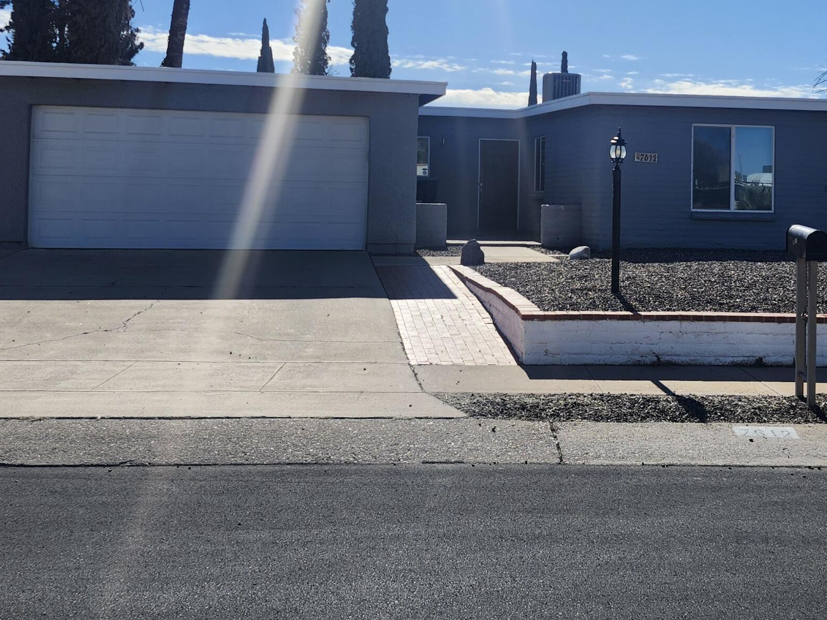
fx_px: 1051
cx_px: 541
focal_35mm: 44
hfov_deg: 42.5
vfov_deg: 32.3
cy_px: 164
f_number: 1.8
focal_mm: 5.54
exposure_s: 1/3372
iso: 25
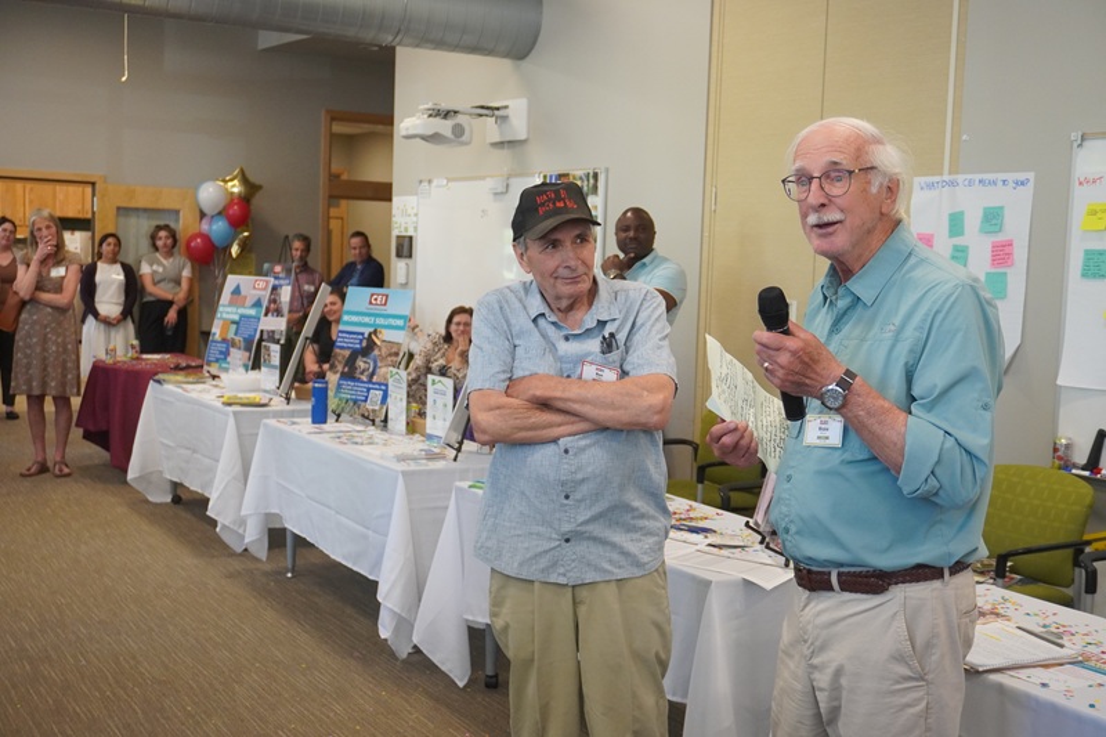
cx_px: 553
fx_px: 1336
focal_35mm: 44
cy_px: 368
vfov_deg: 30.8
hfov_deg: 45.0
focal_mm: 29
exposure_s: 1/160
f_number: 4.5
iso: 1600
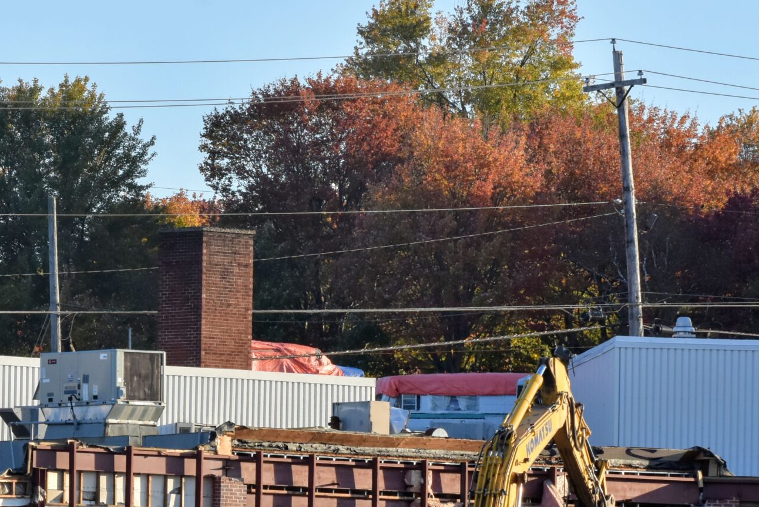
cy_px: 466
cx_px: 147
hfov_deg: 5.0
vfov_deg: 3.3
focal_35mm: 416
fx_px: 8772
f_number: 8
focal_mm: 140
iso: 500
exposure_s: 1/500
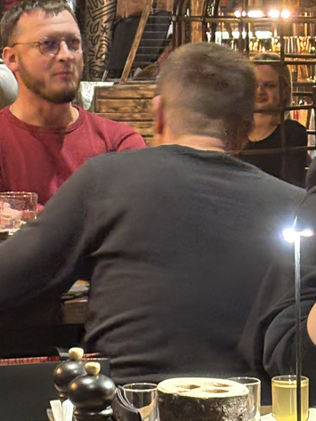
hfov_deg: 8.4
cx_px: 215
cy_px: 59
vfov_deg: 11.2
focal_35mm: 176
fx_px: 2141
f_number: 1.6
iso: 400
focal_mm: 5.96
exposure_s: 1/20
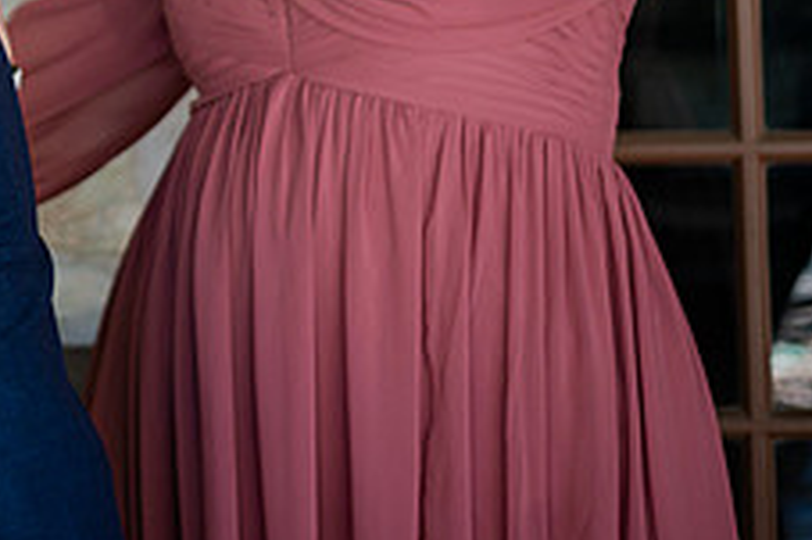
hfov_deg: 15.5
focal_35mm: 128
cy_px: -98
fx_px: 2885
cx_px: -125
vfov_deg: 10.5
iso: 200
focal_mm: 50
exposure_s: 1/500
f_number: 1.8
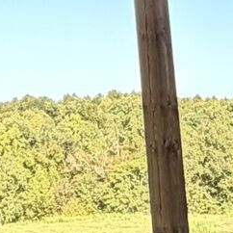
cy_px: -162
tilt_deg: +20.3
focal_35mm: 118
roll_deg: +0.7
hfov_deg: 14.4
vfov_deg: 13.5
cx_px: -36
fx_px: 899
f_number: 2.2
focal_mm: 2.22
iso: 40
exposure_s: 1/258
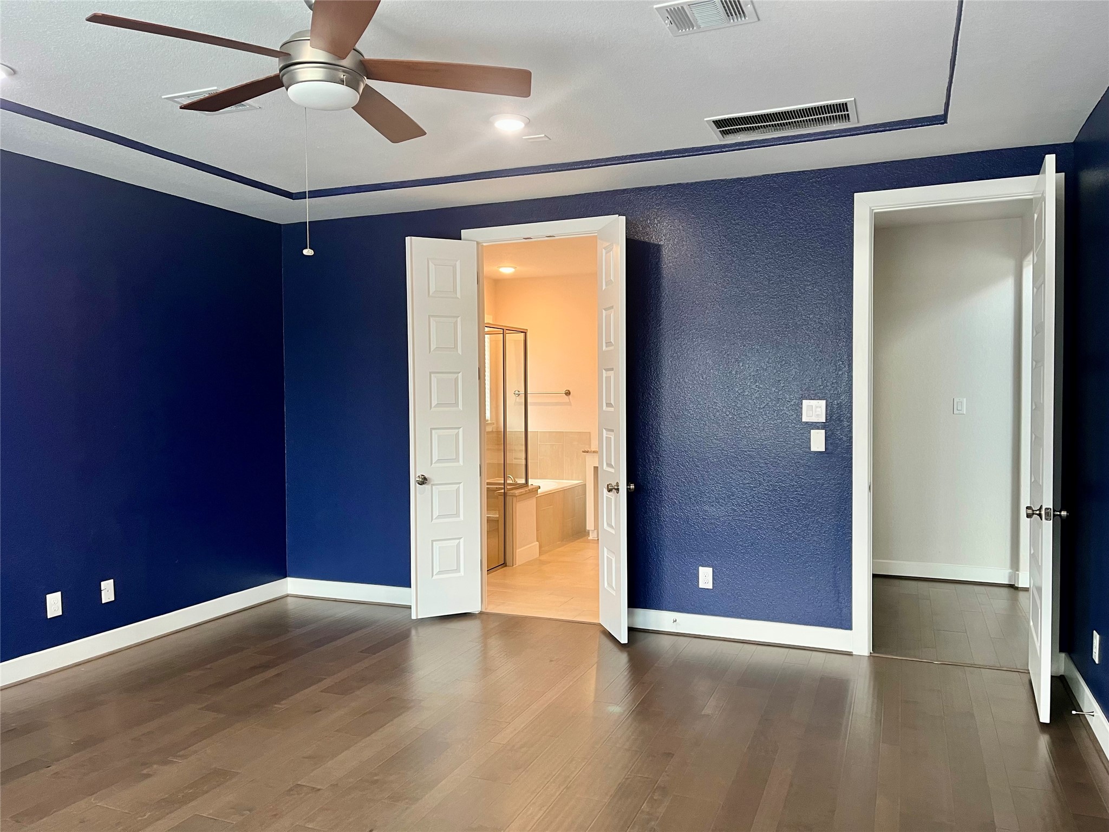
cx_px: 554
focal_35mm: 26
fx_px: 833
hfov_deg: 67.3
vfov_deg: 53.1
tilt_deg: -2.3
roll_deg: +0.0
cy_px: 416
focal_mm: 5.1
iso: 100
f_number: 1.6
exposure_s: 1/60
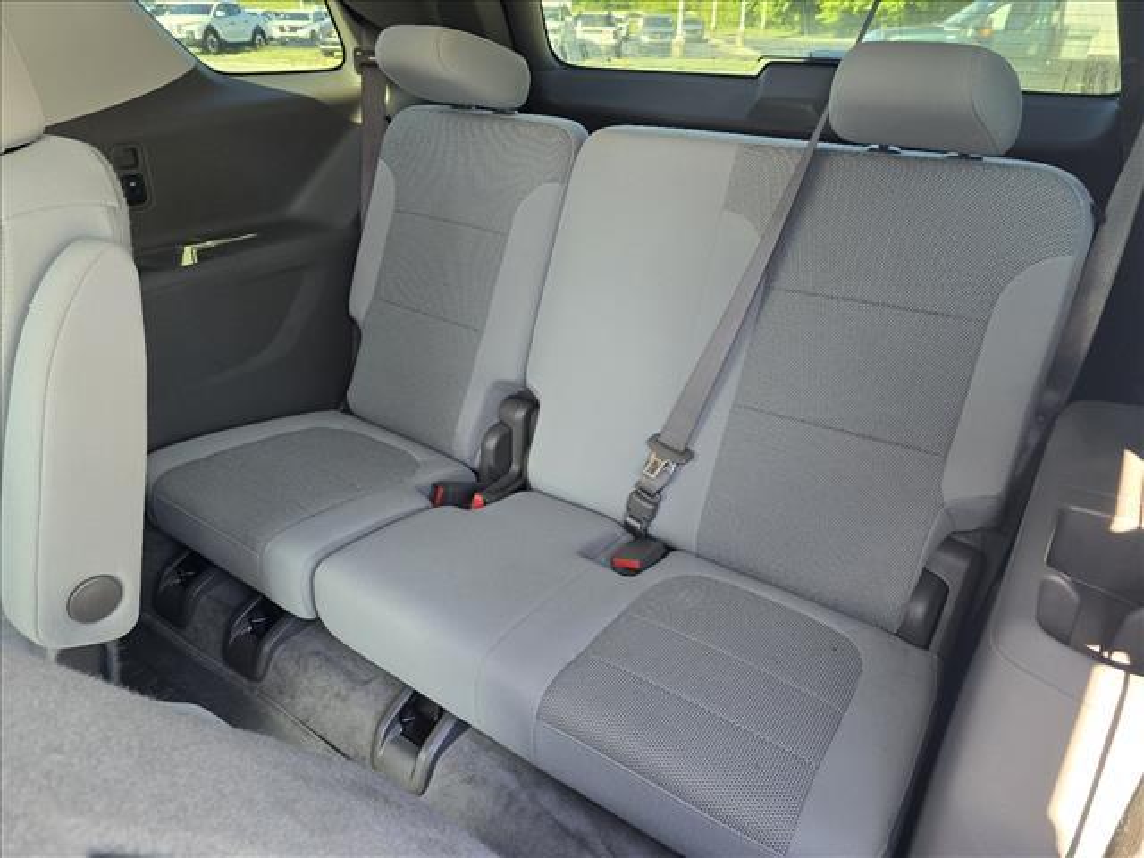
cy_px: 429
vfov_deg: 58.9
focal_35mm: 23
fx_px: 760
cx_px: 572
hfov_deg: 73.9
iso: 80
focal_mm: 6.3
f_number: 1.7
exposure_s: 1/61.3
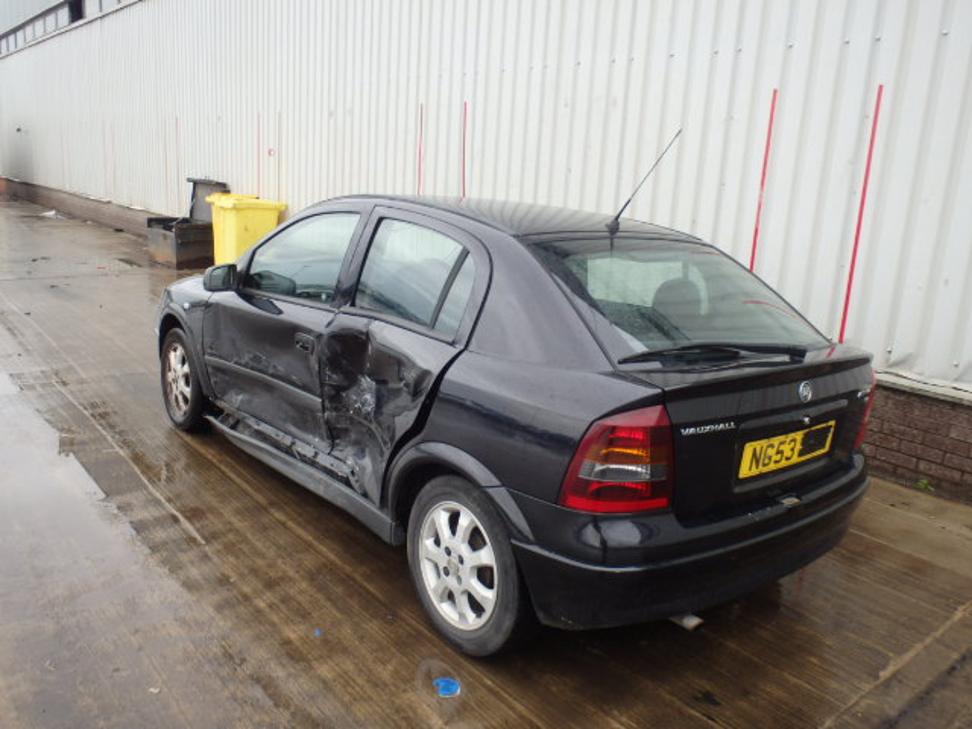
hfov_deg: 63.4
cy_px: 364
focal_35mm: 28
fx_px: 786
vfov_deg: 49.7
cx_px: 486
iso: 125
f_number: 3.9
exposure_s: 1/100
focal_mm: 5
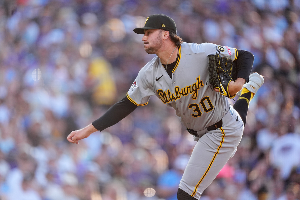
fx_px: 4998
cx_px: 150
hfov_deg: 3.4
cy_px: 100
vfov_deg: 2.3
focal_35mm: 600
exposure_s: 1/2000
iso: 2000
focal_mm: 600
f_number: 4
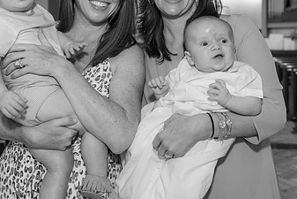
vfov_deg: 24.3
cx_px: 164
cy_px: 47
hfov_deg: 36.2
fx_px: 454
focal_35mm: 55
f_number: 4
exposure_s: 1/100
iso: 1000
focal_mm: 32
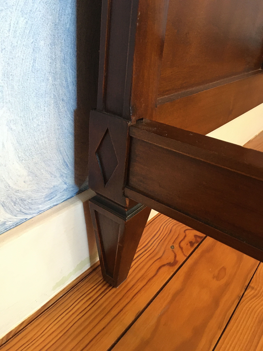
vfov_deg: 61.7
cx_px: 132
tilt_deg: -28.6
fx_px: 294
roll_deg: -4.8
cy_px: 176
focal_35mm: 29
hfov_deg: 48.2
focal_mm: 4.15
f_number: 2.2
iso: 200
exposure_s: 1/25
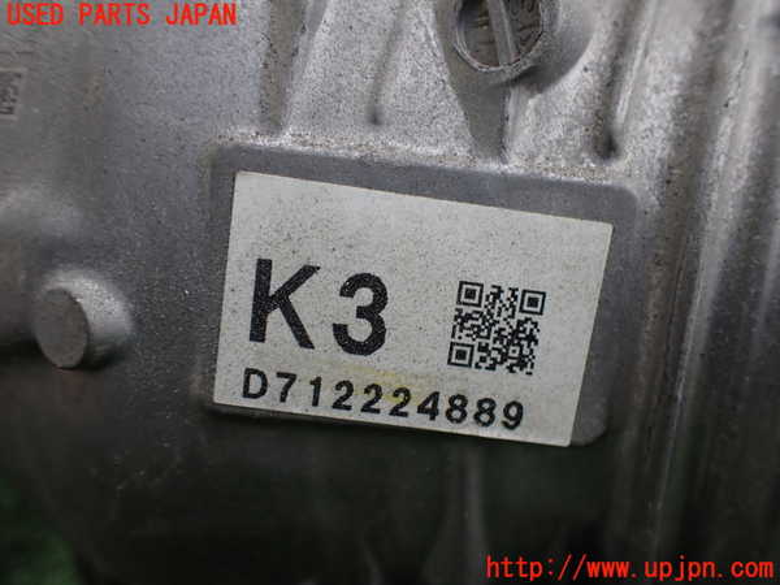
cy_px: 292
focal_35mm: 30
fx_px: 676
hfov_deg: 60.0
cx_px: 390
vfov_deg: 46.8
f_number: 2.3
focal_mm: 5.4
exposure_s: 1/200
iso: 100
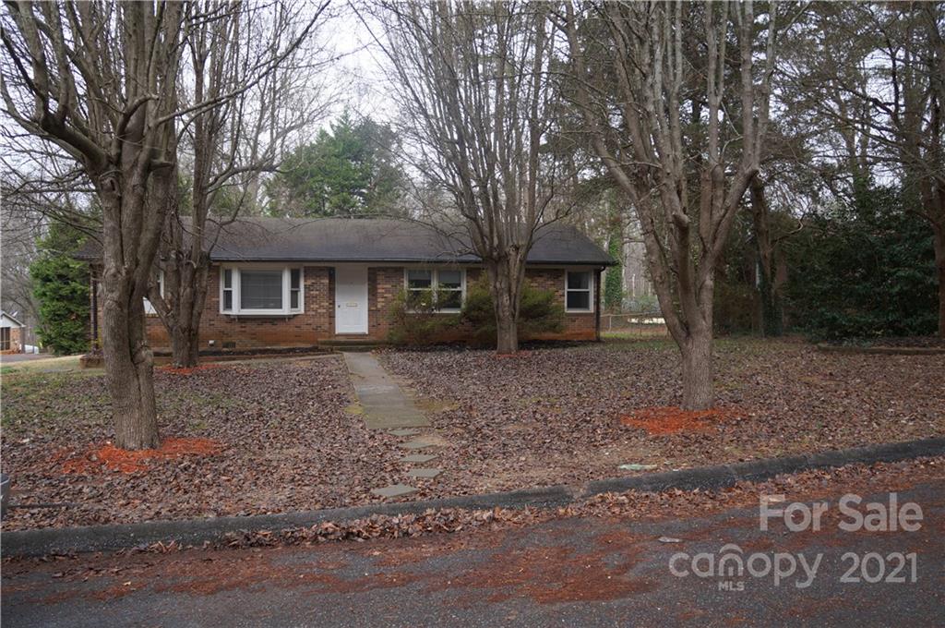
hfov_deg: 67.4
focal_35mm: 27
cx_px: 472
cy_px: 314
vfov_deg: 47.8
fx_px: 708
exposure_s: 1/160
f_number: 4
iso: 125
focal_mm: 18
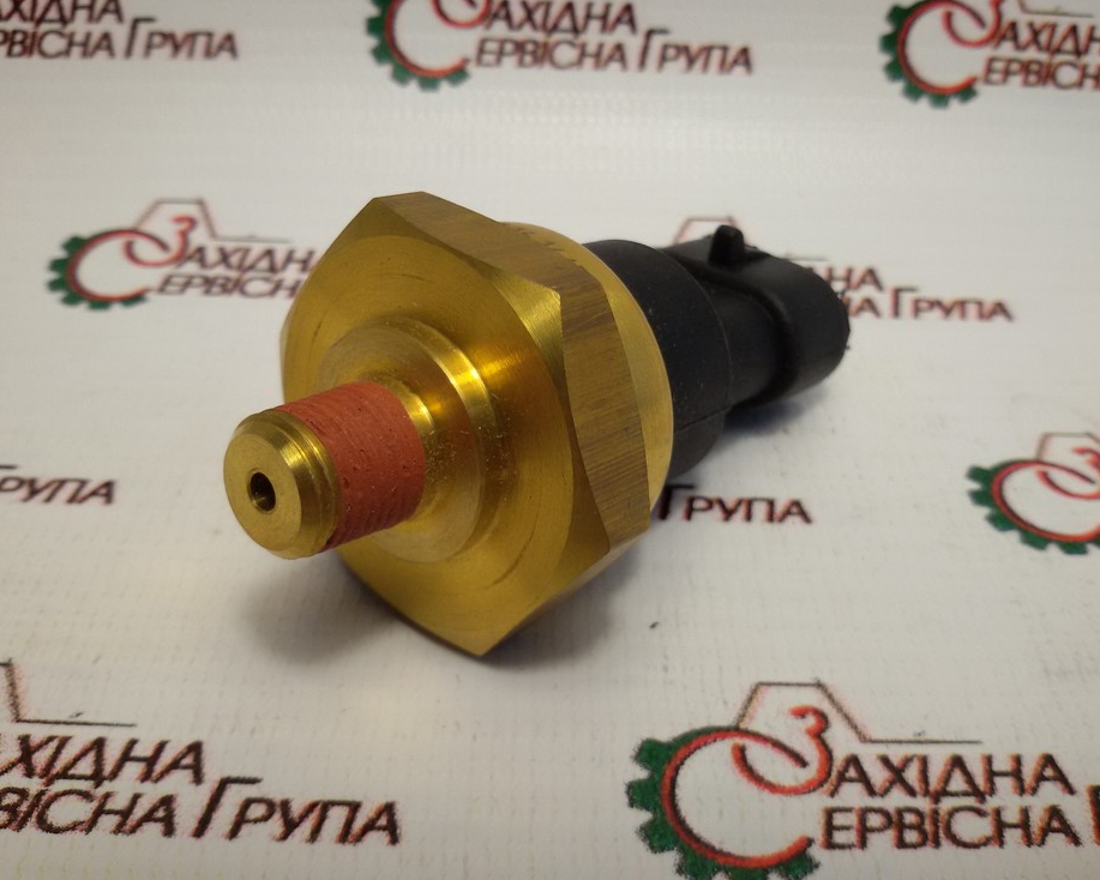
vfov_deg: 44.6
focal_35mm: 33
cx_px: 576
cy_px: 435
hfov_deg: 54.2
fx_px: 1075
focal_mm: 2.93
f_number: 2.4
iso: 64
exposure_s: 1/100
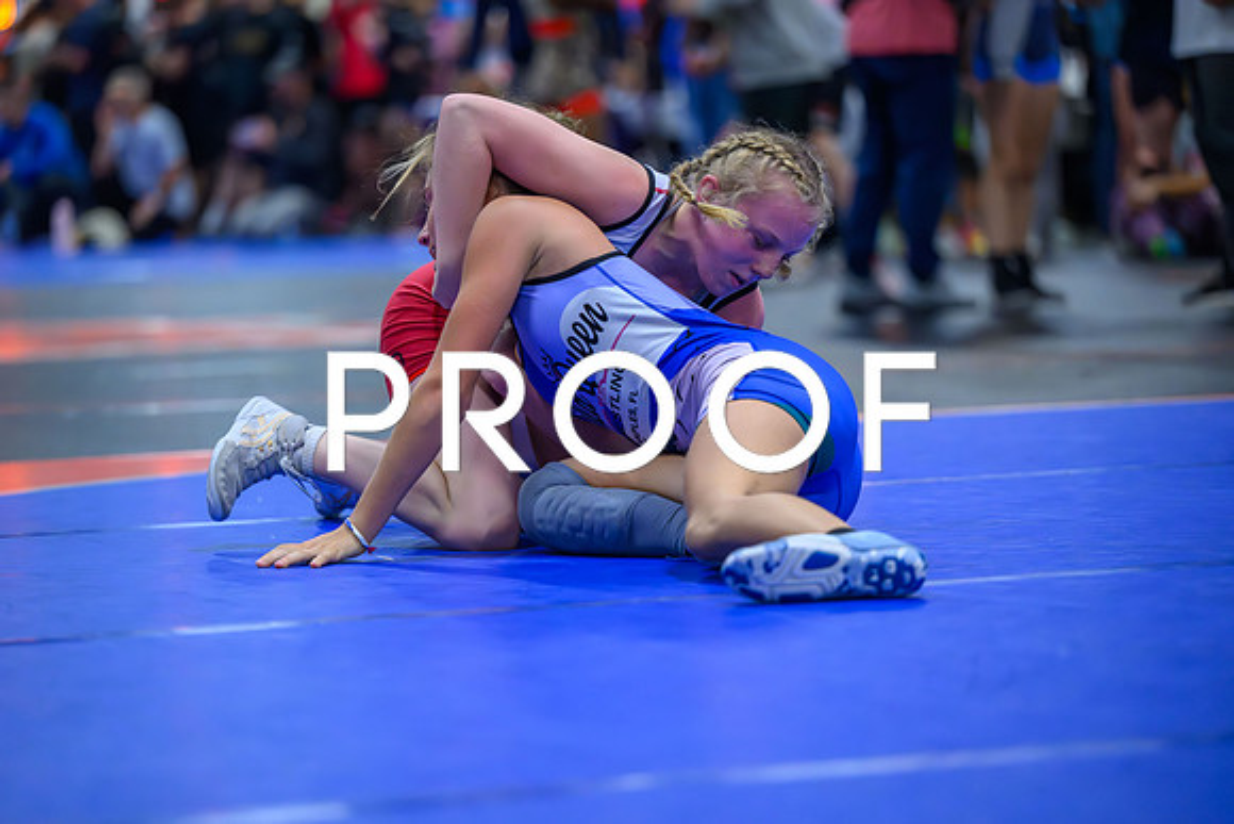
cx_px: 617
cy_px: 412
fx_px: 5485
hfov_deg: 12.8
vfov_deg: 8.6
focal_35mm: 160
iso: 11400
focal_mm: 160
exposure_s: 1/800
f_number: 2.8
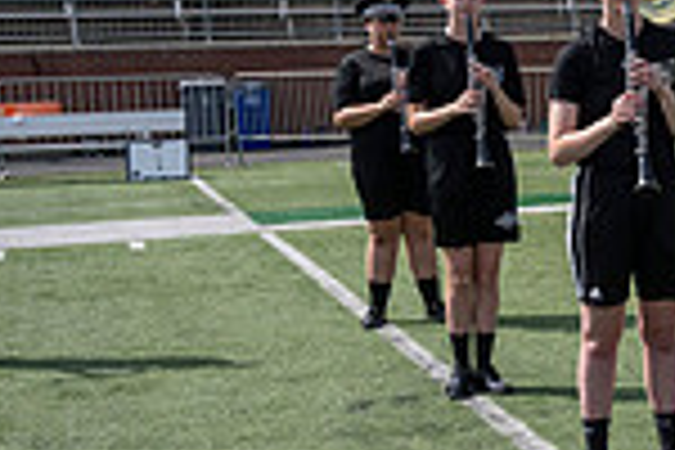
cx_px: 1017
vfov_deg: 14.7
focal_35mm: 93
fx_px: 1744
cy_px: 205
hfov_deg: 19.2
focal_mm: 24
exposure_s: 1/1600
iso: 200
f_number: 5
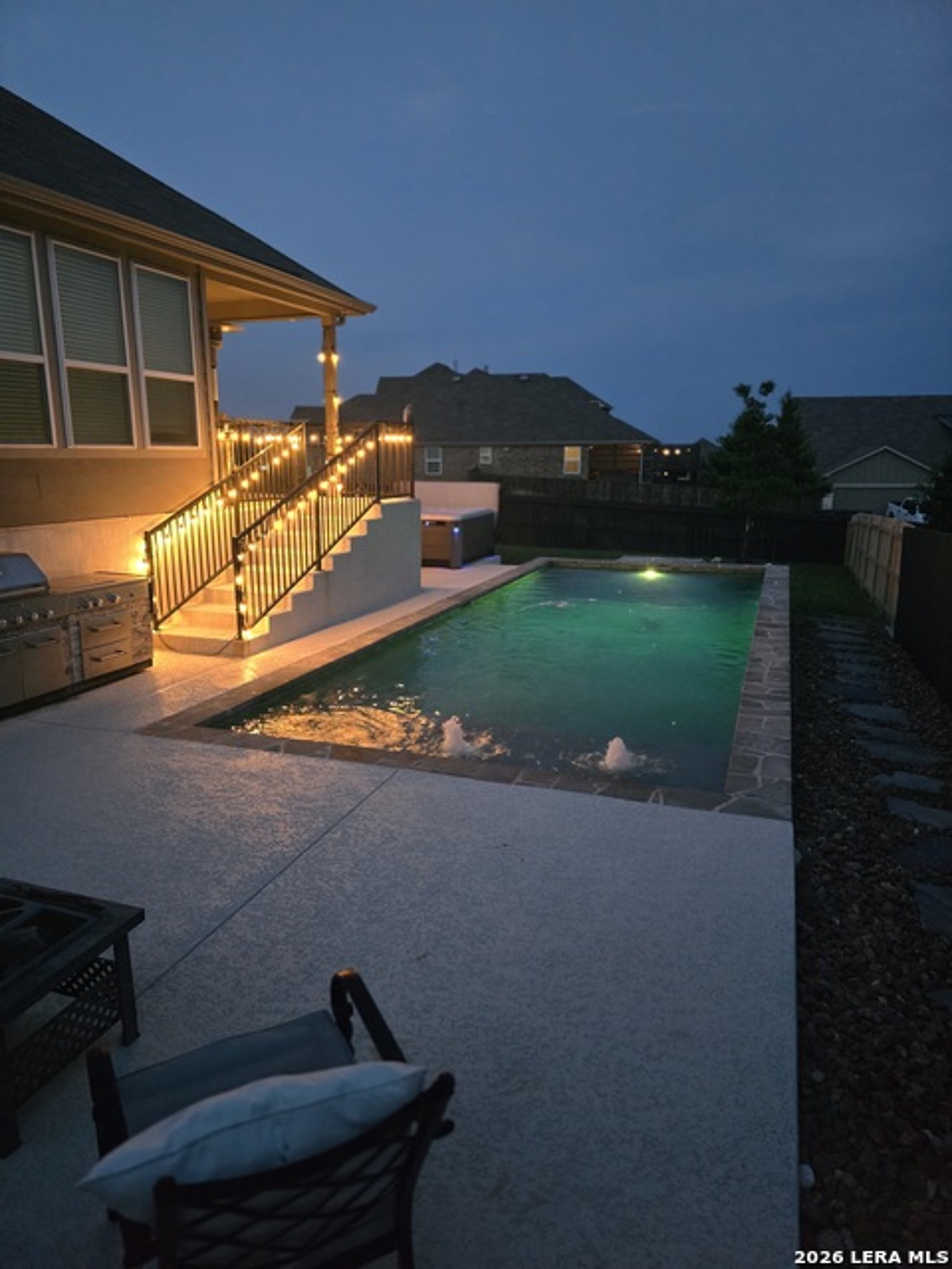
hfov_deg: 58.9
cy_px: 634
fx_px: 843
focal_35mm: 23
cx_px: 476
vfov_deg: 73.9
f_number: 1.7
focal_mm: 6.3
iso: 2000
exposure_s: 1/60
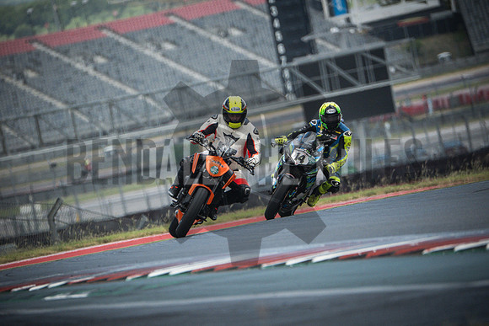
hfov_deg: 3.4
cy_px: 163
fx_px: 8152
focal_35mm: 600
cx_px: 244
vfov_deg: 2.3
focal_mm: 400
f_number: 5.6
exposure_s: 1/2500
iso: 2500
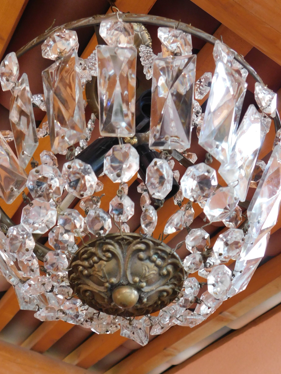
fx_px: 422
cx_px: 126
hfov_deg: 36.8
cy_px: 203
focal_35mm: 39
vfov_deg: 47.8
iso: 280
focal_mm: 5.3
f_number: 3.2
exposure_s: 1/30
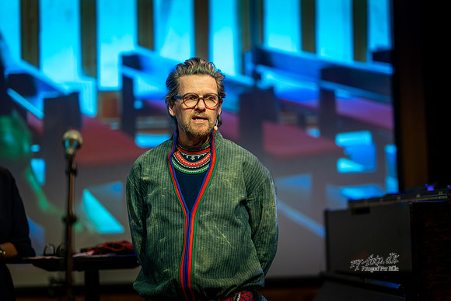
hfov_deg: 23.9
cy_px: 150
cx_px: 226
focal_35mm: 85
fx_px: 1065
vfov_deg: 16.1
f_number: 1.4
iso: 1250
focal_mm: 85
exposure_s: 1/160
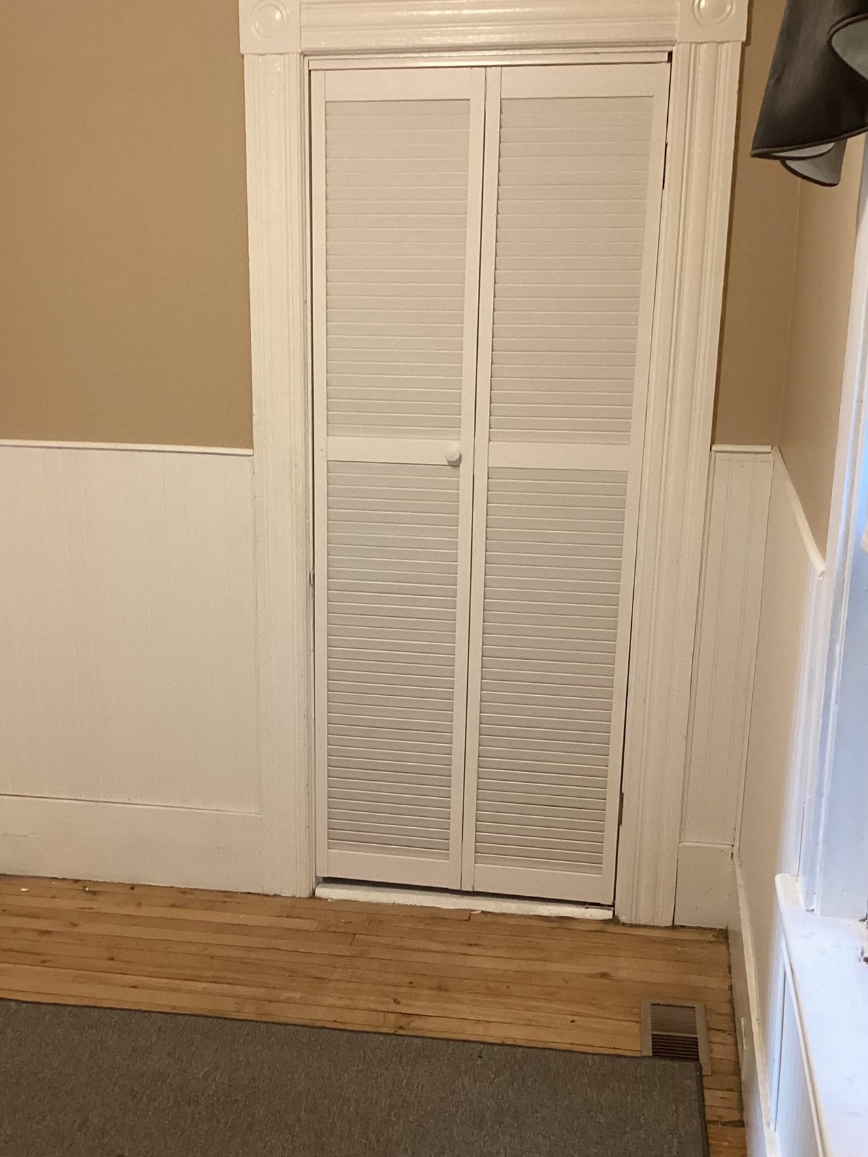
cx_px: 367
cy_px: 680
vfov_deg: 44.6
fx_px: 1405
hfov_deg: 34.3
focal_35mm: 42
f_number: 2.4
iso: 250
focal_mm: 3.3
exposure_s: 1/40
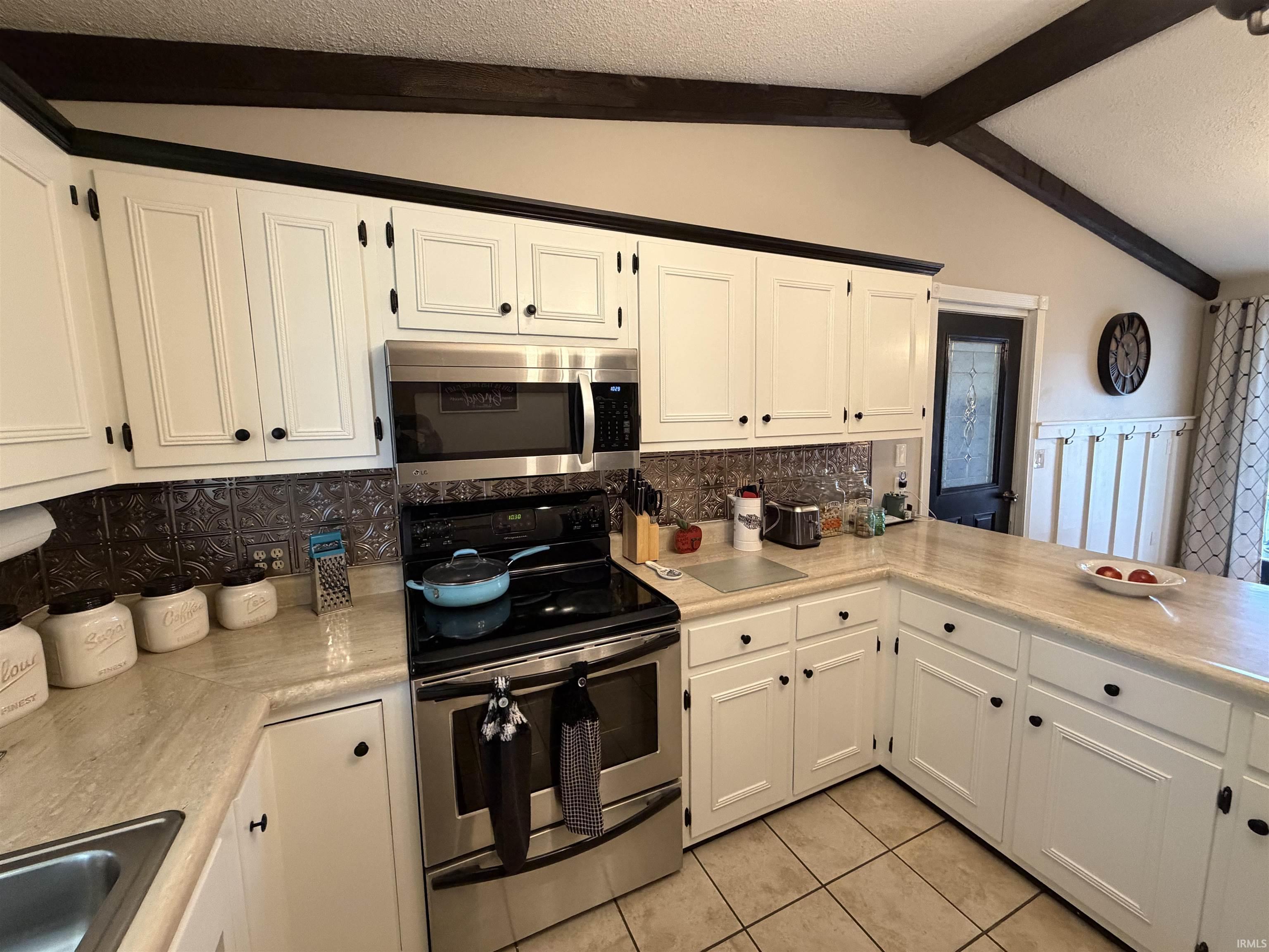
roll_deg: +1.2
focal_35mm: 14
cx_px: 634
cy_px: 476
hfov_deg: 102.1
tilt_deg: -6.3
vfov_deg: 85.7
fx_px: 513
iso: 400
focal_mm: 2.22
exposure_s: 1/60
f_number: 2.2
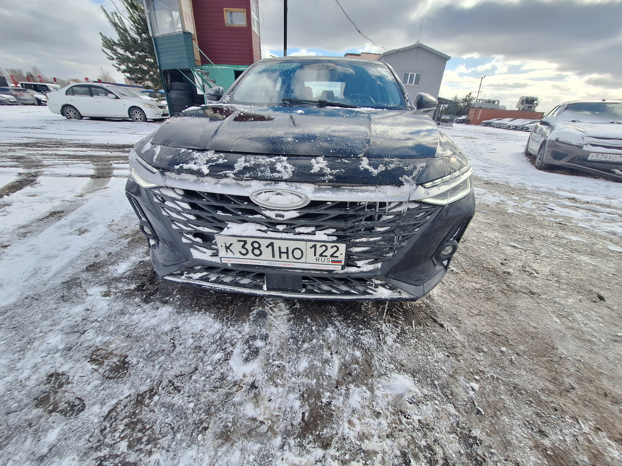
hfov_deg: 106.2
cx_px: 311
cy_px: 233
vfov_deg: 89.9
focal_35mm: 13
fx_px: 234
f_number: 2.2
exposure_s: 1/1946
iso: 40
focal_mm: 1.74
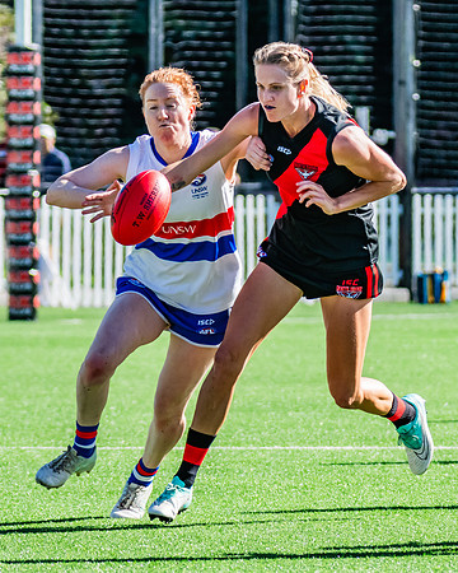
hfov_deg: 2.9
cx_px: 249
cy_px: 270
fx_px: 8956
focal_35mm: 529
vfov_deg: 3.7
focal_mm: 240
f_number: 8
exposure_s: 1/1250
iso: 800
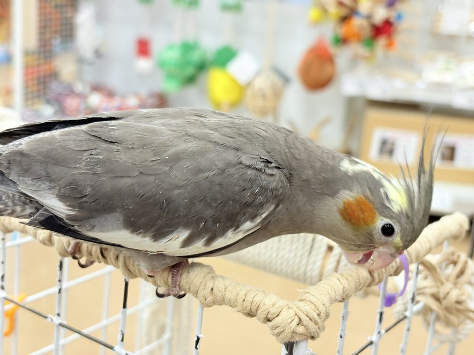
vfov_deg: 28.0
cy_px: 178
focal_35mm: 52
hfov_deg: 36.8
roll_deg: -3.7
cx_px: 237
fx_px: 712
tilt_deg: -14.1
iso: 80
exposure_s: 1/50
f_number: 1.6
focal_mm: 5.96
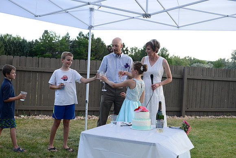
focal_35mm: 50
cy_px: 79
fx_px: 328
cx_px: 118
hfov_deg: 39.6
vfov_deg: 27.0
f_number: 4.5
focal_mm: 50
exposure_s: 1/250
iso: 400
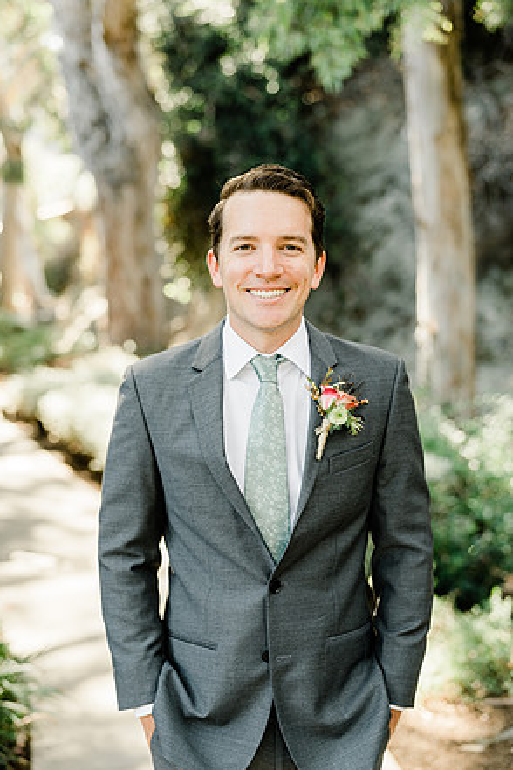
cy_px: 379
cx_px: 255
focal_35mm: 51
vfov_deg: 38.9
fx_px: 1090
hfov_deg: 26.5
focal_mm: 50
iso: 200
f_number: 2
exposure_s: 1/250
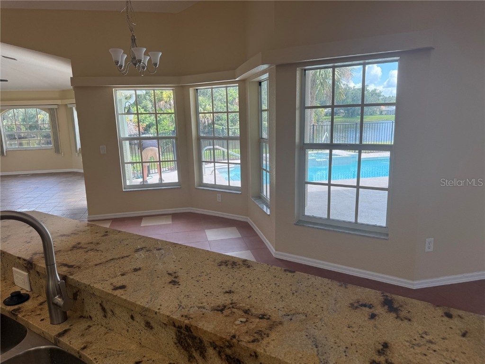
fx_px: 336
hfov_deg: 71.6
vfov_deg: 56.8
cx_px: 242
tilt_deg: -10.2
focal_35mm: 24
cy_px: 182
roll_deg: +1.7
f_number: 1.78
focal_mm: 6.76
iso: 80
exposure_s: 1/412
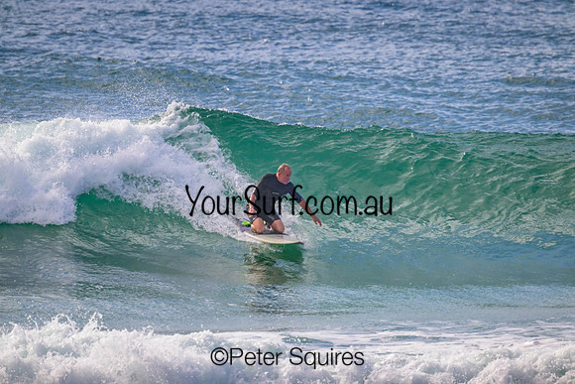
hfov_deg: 2.6
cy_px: 192
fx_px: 12780
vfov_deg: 1.7
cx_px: 288
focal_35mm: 800
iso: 1250
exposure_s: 1/2000
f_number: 11
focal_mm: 800
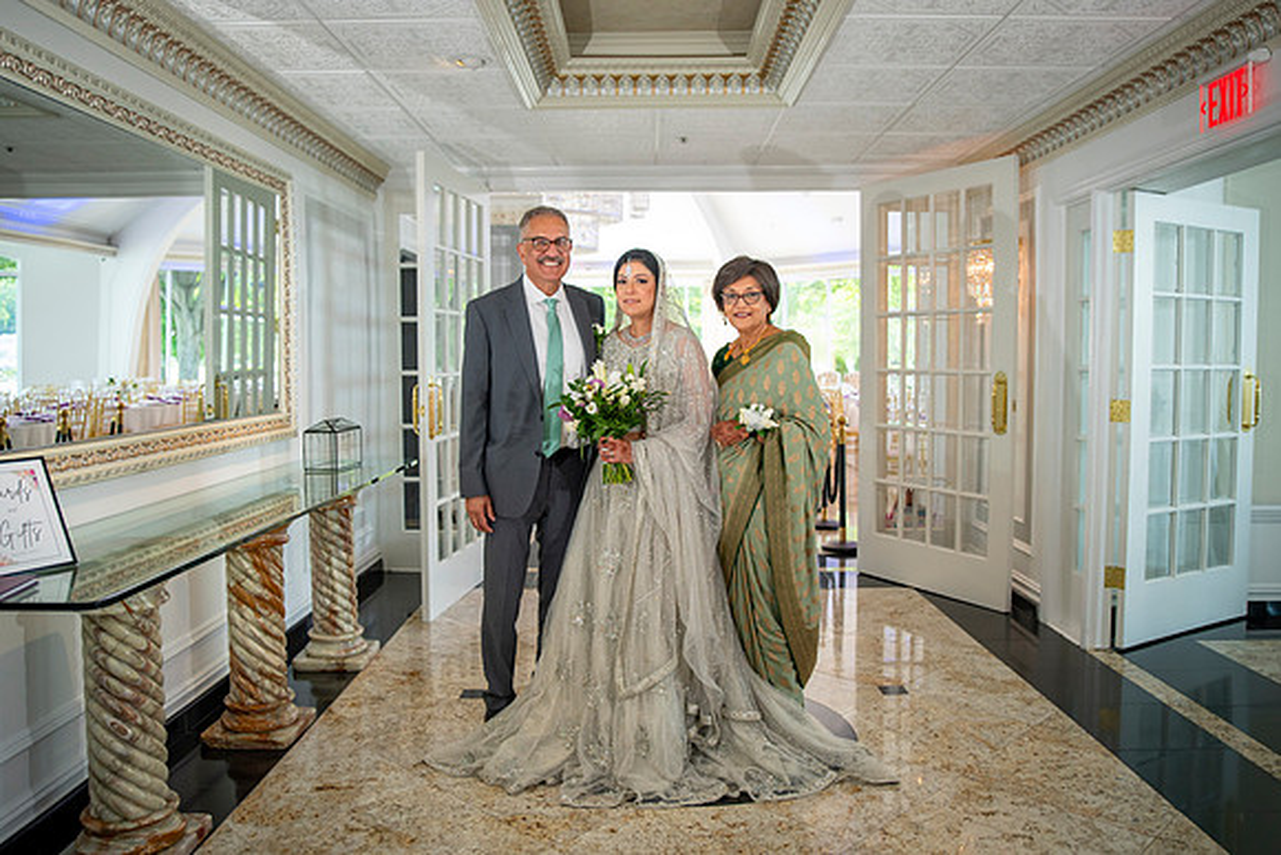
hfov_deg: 65.8
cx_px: 644
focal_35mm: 28
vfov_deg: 46.7
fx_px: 991
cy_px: 417
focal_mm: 26
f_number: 2.8
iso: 1000
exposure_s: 1/400
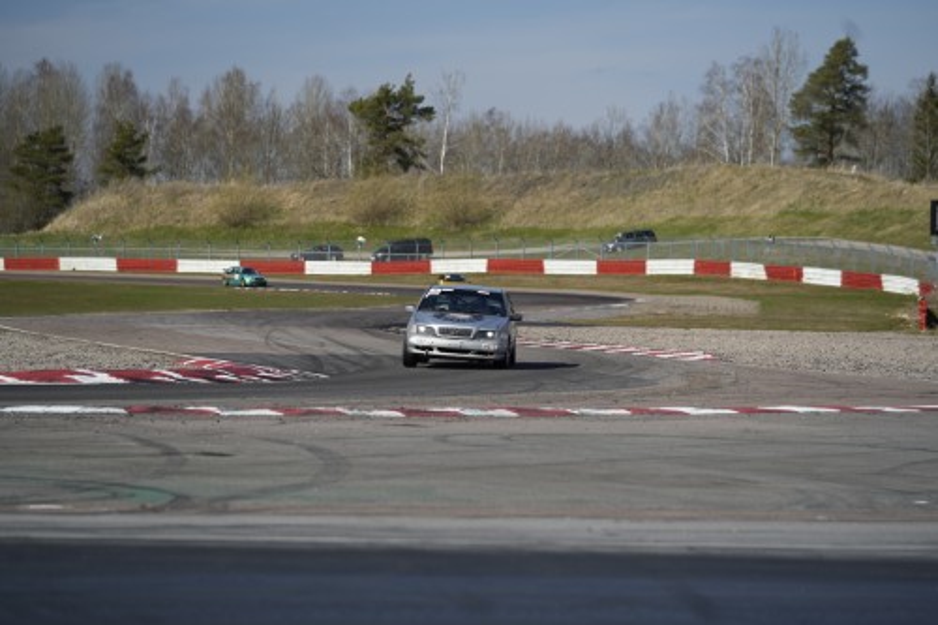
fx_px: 3829
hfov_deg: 14.0
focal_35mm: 147
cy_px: 312
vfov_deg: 9.3
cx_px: 469
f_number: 3.5
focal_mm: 147
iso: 125
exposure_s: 1/1000
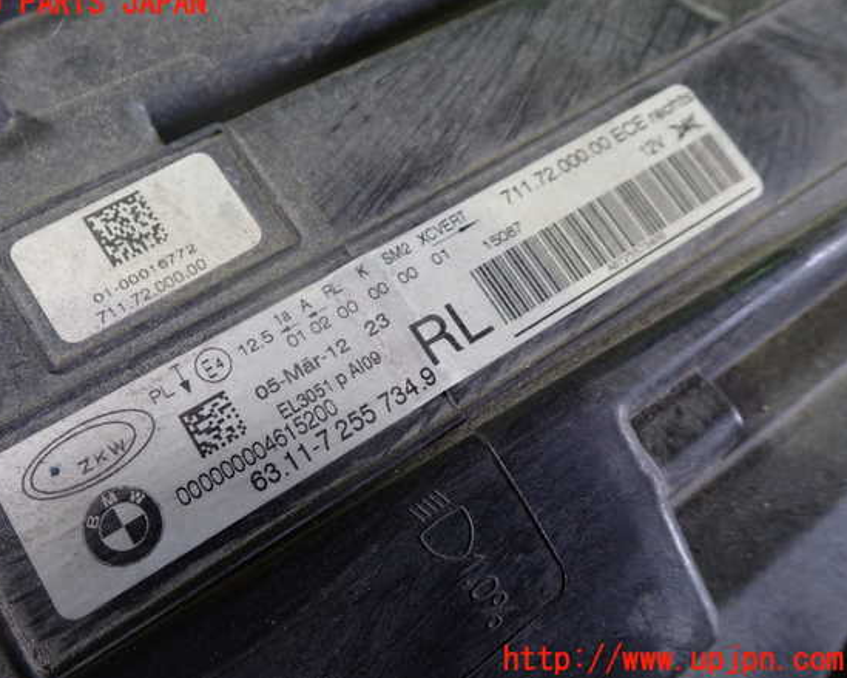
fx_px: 802
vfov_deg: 45.8
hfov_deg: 55.6
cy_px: 332
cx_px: 389
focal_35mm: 32
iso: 320
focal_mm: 5.4
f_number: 2.3
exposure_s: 1/30
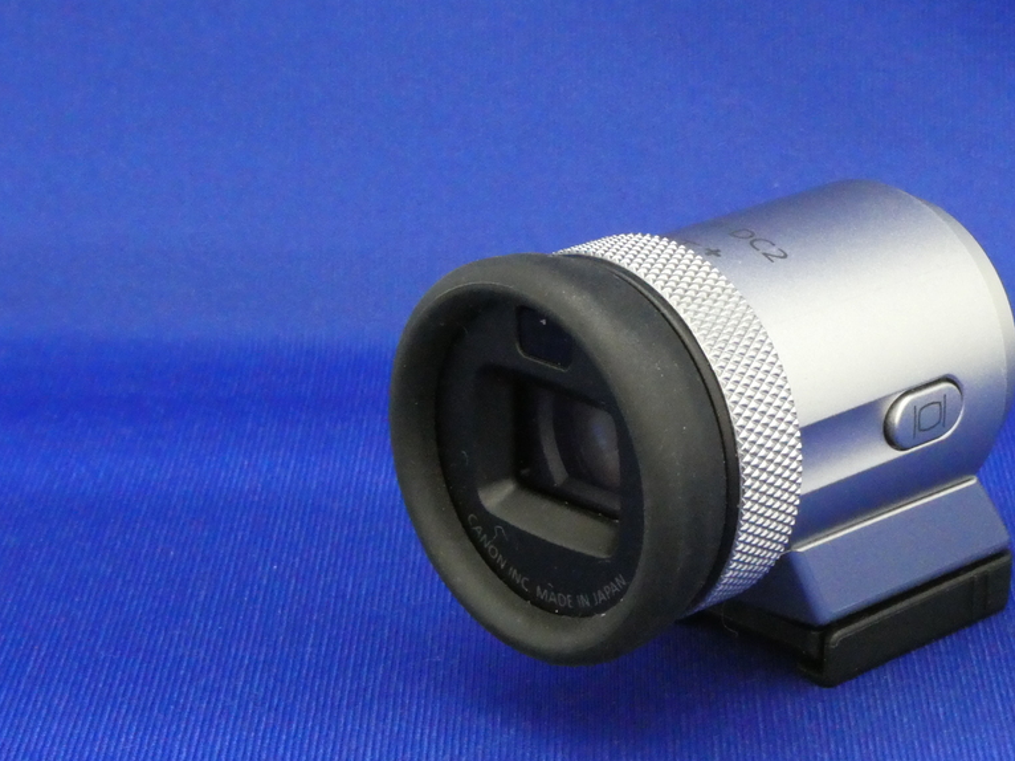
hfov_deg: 16.9
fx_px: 3400
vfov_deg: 12.8
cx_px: 770
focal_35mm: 116
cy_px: 388
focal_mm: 13.2
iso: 1600
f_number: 7.1
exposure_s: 1/15
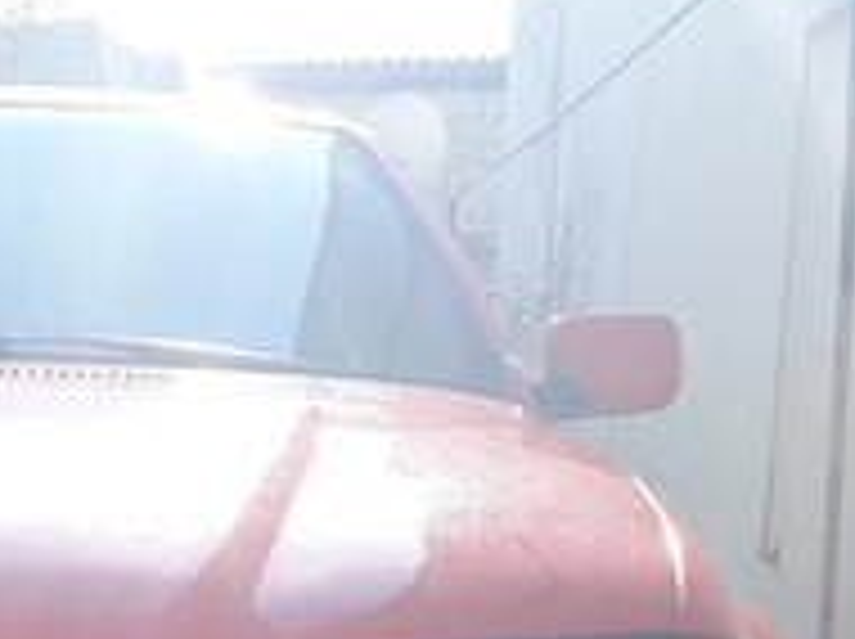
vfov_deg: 14.5
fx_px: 2319
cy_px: 979
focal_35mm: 94
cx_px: -117
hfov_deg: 19.9
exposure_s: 1/668
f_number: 1.9
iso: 40
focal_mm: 3.6
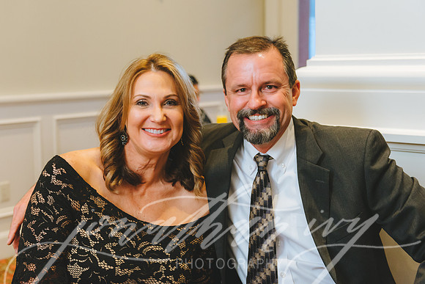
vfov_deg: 26.6
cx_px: 180
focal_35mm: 51
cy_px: 120
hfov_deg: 39.0
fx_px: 599
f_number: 4
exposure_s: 1/160
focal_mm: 44
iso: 3200
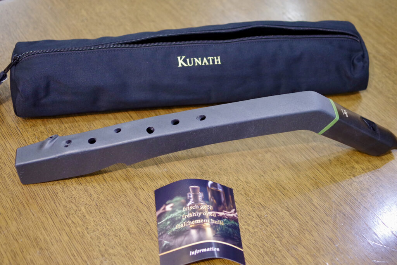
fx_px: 579
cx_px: 198
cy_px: 132
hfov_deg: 37.8
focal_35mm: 52
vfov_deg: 25.8
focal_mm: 35
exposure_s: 1/80
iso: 3200
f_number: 2.8
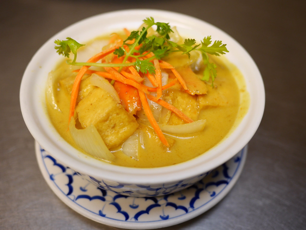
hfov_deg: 46.8
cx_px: 153
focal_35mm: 40
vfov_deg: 36.0
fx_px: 354
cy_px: 115
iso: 400
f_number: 1.7
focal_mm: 20
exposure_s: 1/60
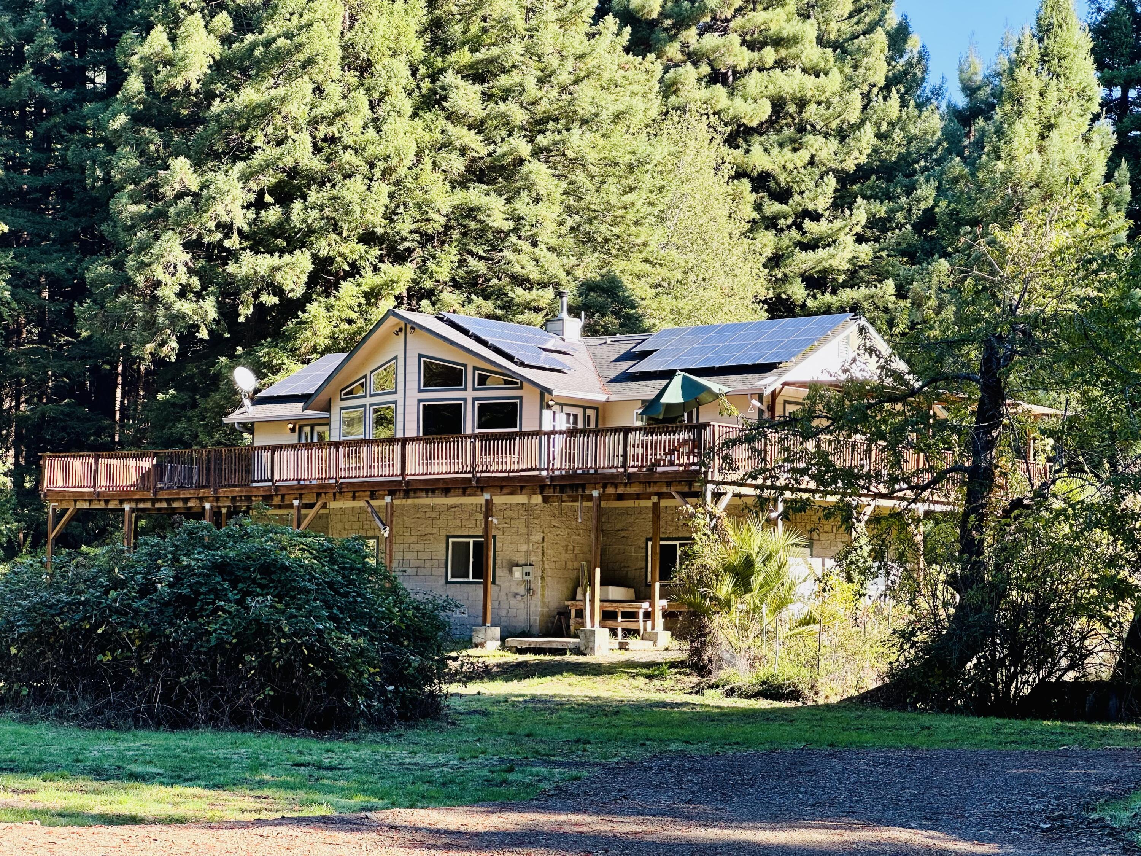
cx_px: 570
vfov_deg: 19.1
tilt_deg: +5.7
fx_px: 2538
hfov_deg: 25.3
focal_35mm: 77
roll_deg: -1.2
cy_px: 428
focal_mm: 9
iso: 32
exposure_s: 1/99
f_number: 2.8
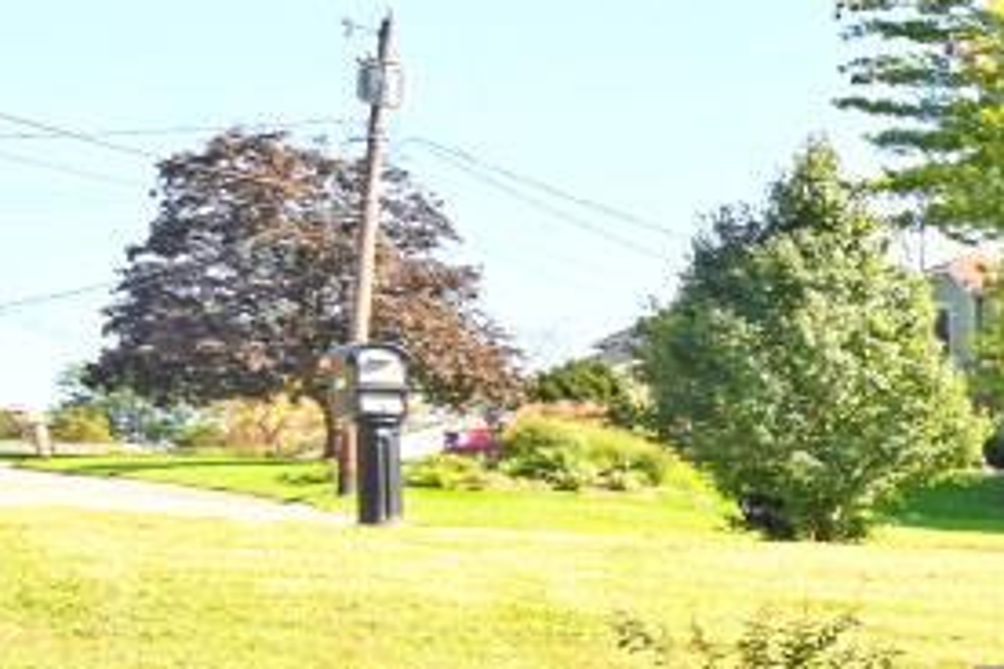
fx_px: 2119
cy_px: 651
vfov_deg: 17.6
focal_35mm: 76
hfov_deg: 13.1
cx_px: 2721
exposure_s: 1/250
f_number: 5.6
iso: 200
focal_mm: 14
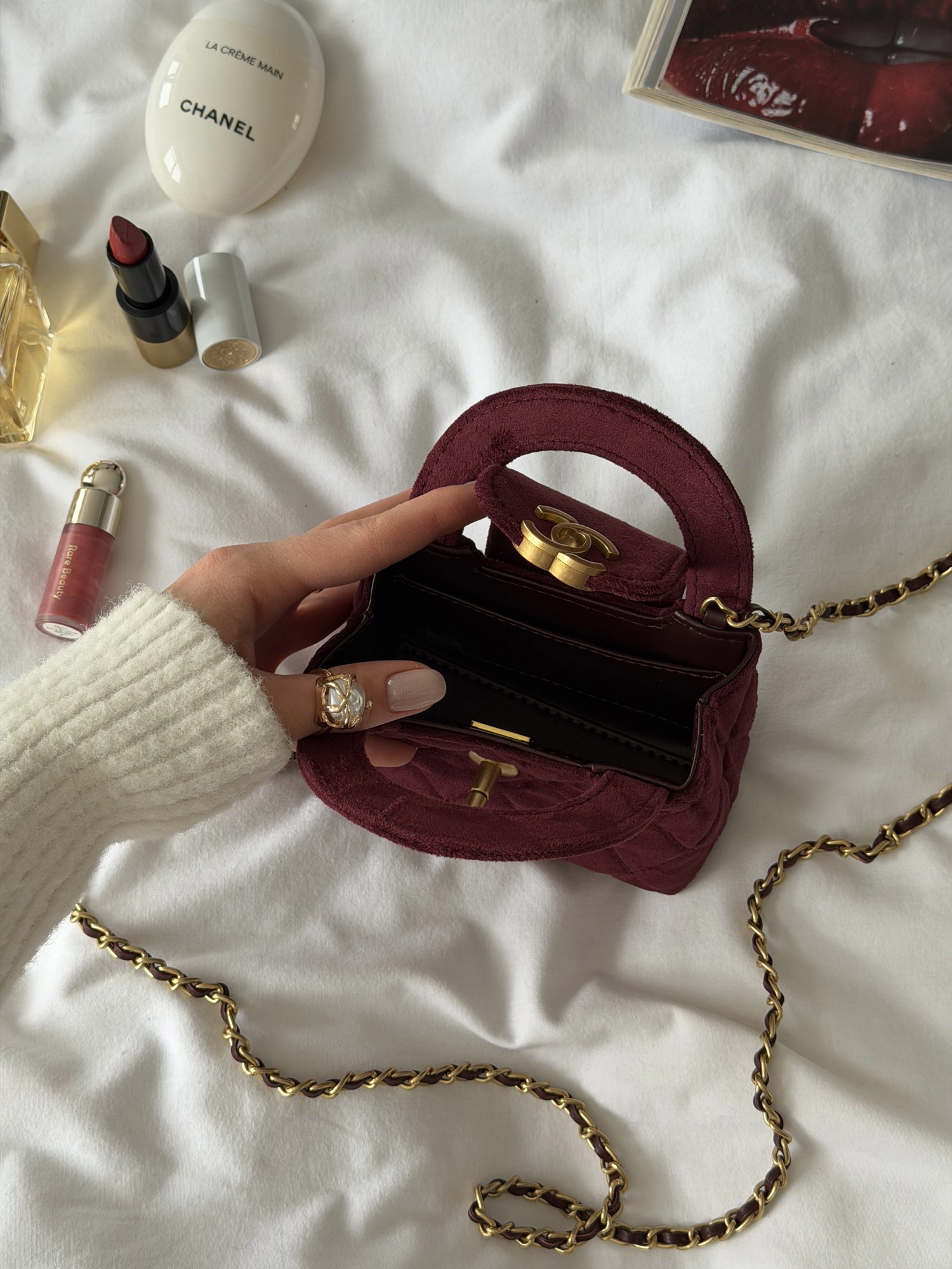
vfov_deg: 39.7
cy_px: 634
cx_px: 476
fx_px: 1760
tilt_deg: -73.4
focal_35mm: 48
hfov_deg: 30.3
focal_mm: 6.76
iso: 100
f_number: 1.78
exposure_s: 1/122
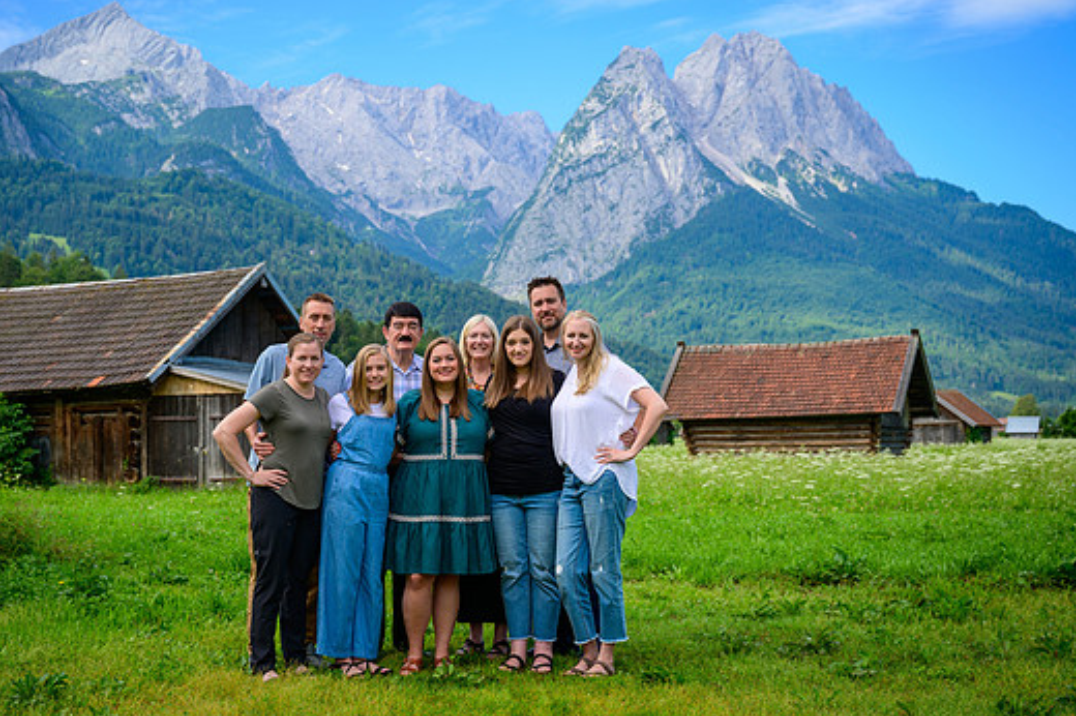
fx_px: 1434
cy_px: 329
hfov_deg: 41.1
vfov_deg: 28.0
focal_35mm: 48
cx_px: 482
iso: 125
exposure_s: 1/800
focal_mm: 43
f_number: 4
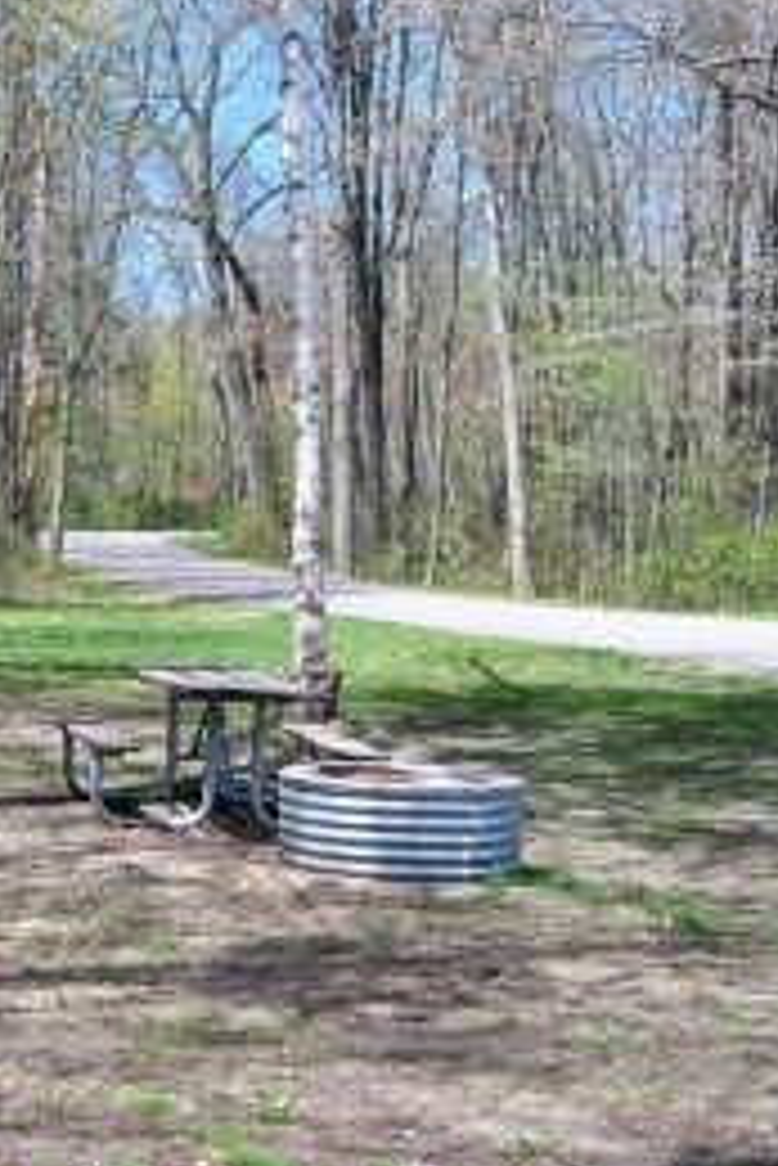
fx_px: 2331
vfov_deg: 27.9
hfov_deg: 18.2
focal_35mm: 72
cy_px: 768
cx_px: -110
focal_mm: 6.2
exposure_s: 1/400
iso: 100
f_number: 3.5
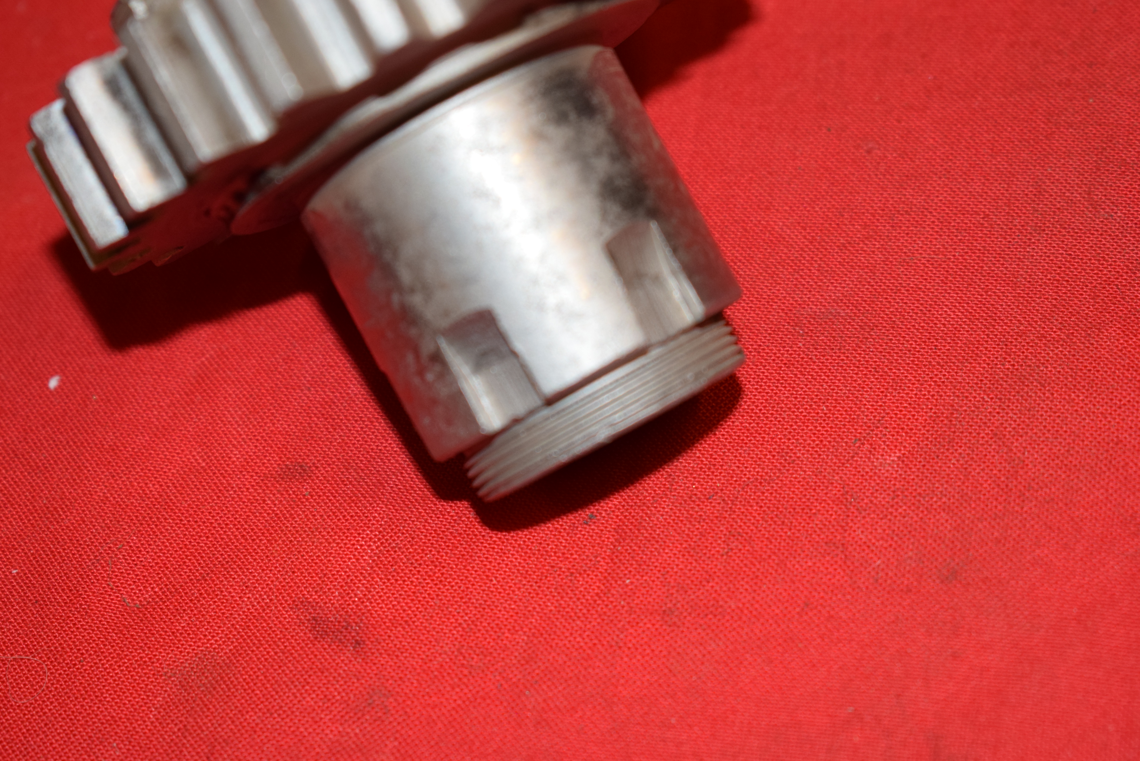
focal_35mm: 82
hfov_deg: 24.6
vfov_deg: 16.6
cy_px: 380
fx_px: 2613
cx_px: 570
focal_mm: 55
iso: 640
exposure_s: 1/125
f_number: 5.6
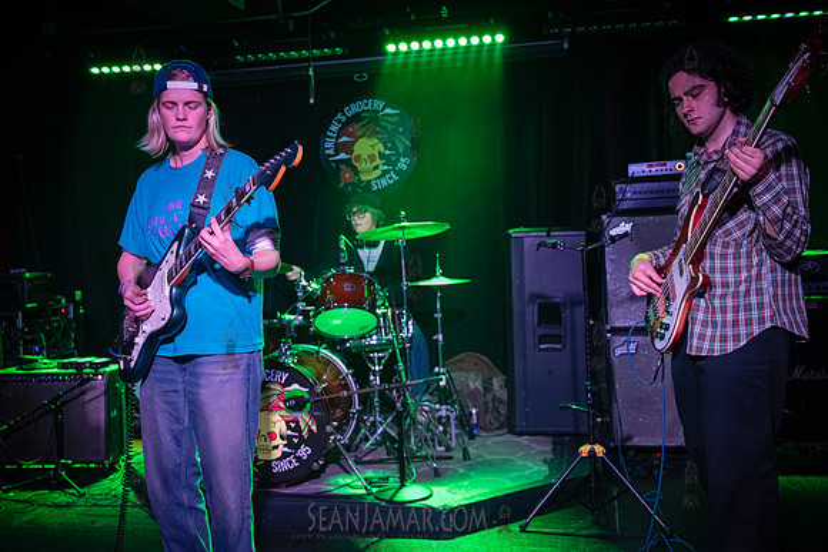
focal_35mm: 35
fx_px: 805
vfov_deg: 37.9
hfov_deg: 54.4
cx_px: 414
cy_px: 276
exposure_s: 1/320
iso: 16000
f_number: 3.2
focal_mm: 35
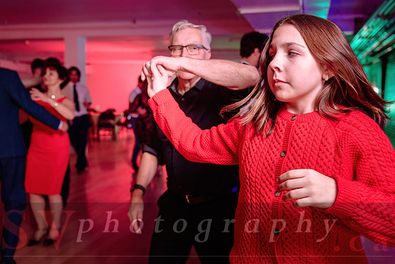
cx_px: 213
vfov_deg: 38.3
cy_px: 122
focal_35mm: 35
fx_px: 379
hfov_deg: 55.0
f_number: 3.5
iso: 1000
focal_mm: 32
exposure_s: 1/125
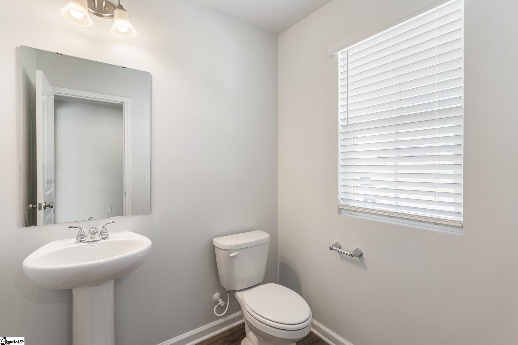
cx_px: 259
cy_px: 172
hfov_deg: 94.6
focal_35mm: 17
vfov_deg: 71.7
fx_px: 239
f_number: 5.6
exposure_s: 1/13
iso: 400
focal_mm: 16.6
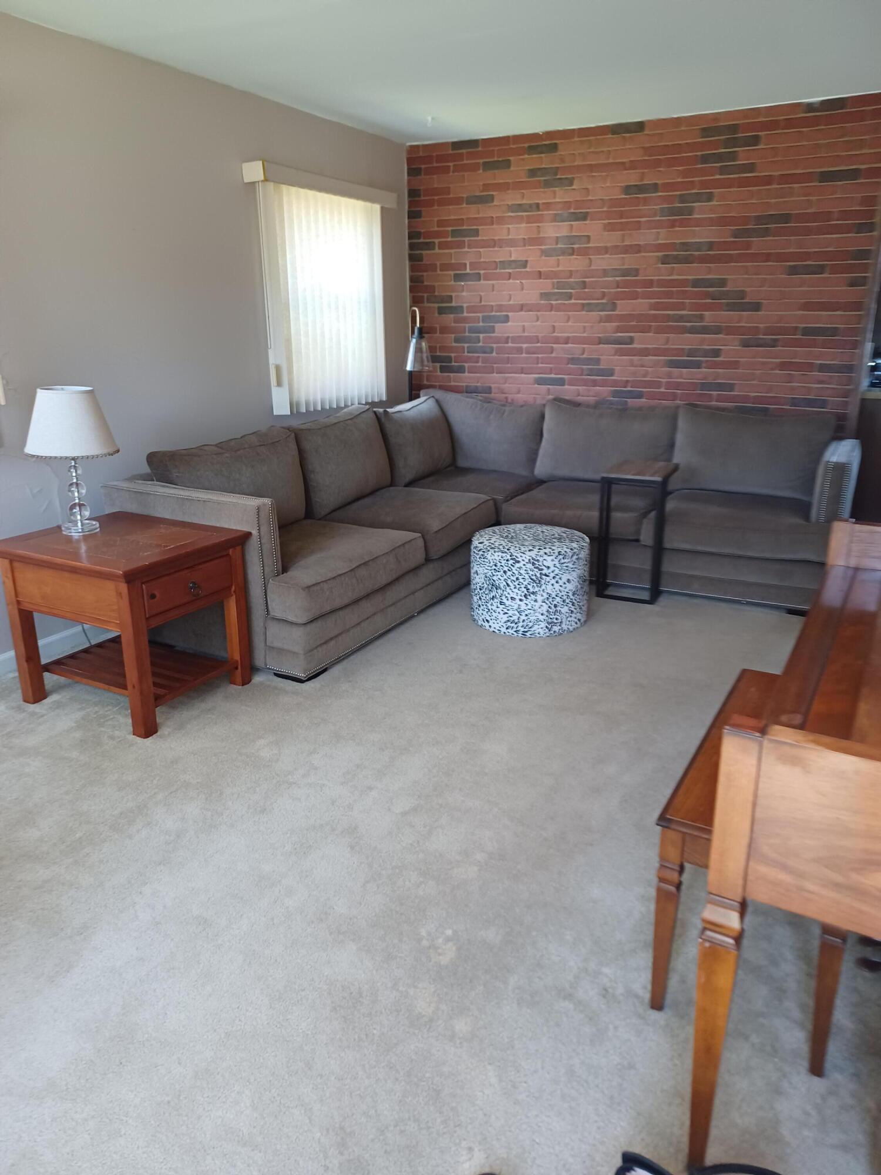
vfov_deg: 69.4
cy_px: 588
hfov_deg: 54.9
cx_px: 440
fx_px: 848
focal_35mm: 25
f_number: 1.8
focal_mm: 4.6
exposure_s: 1/50
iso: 320
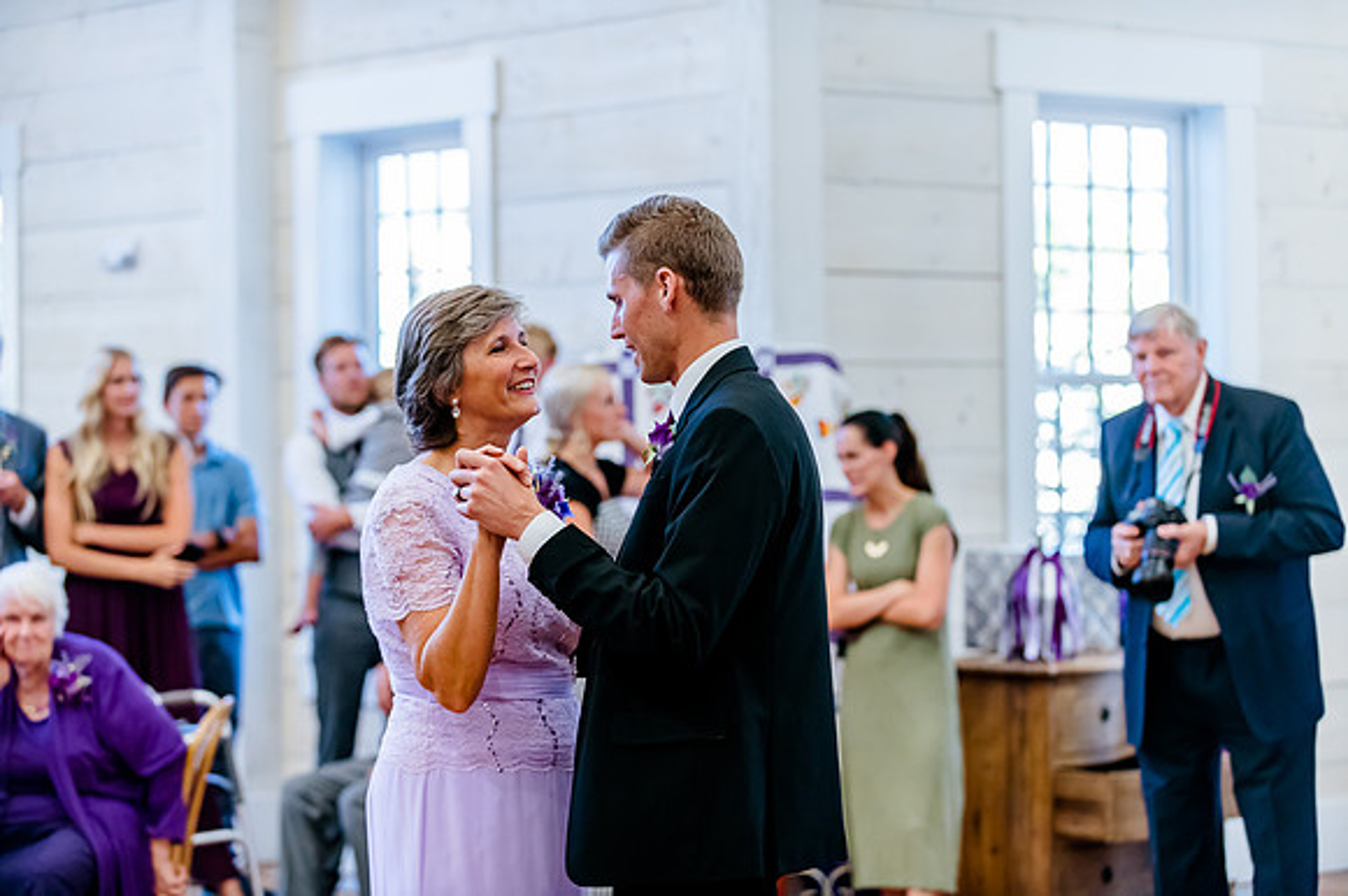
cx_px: 674
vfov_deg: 14.4
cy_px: 448
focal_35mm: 95
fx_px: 3555
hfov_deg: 21.5
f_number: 2.8
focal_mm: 95
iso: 2000
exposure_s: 1/500
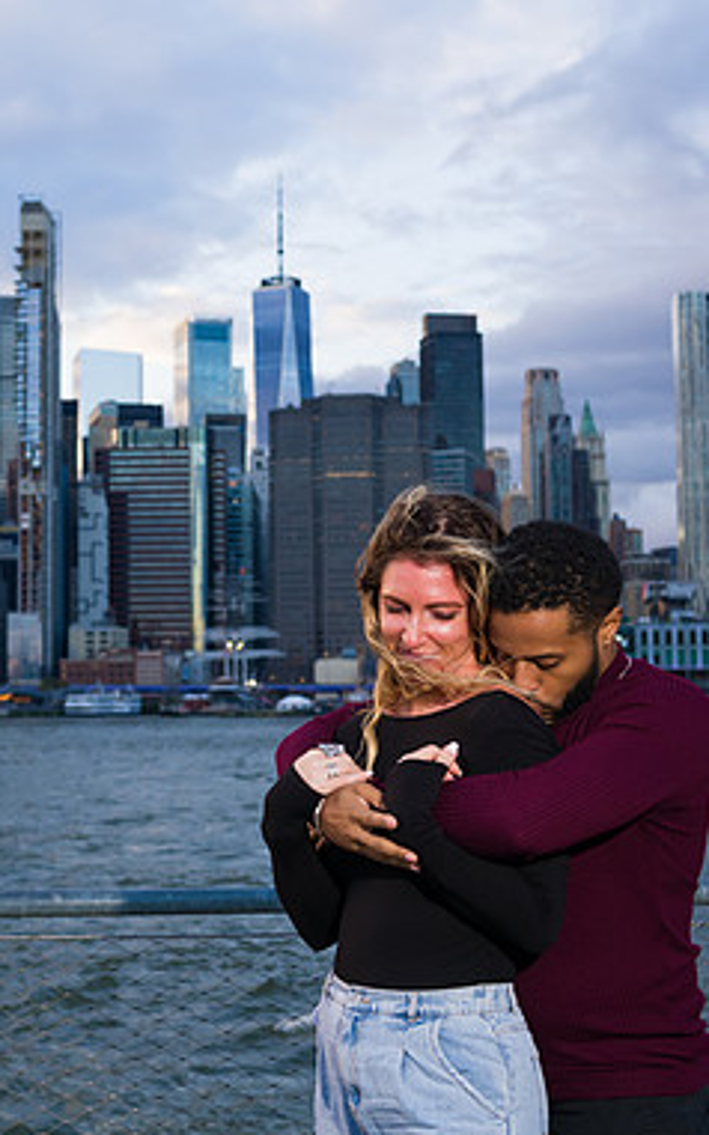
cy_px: 565
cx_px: 238
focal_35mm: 59
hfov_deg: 21.9
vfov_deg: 34.6
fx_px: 1825
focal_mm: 38
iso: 250
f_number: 4
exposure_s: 1/200
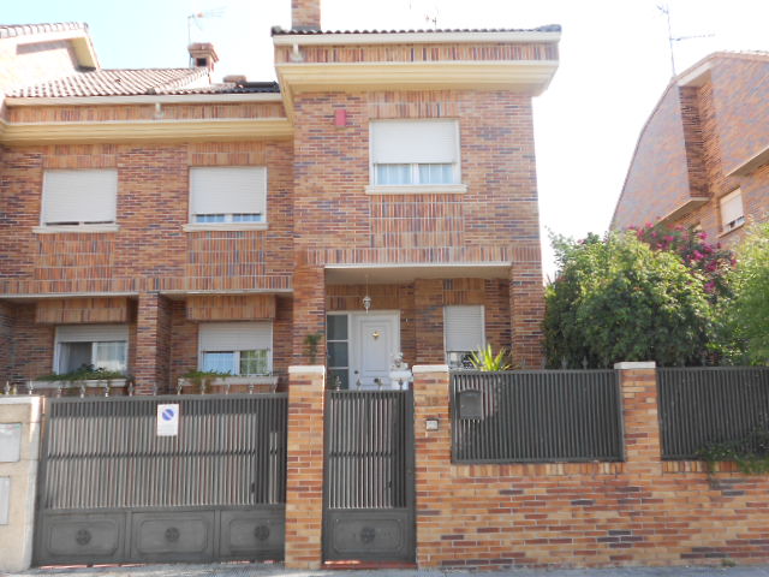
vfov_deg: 44.2
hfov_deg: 56.8
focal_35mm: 32
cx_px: 384
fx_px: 711
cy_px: 288
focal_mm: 6
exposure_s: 1/200
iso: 80
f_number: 3.6
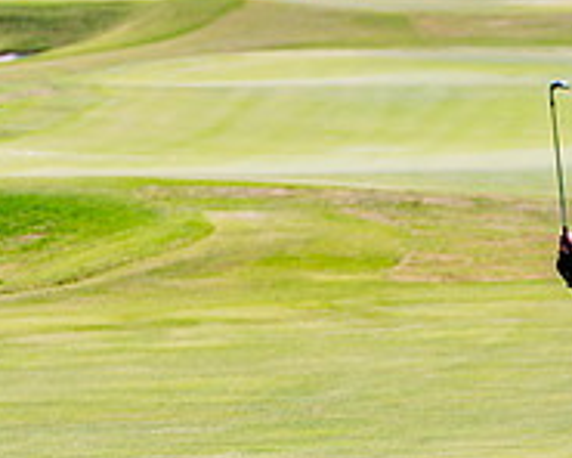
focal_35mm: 590
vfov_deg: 2.6
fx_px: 9988
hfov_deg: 3.3
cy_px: 230
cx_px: 619
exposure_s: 1/2500
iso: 100
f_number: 2.8
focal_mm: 135
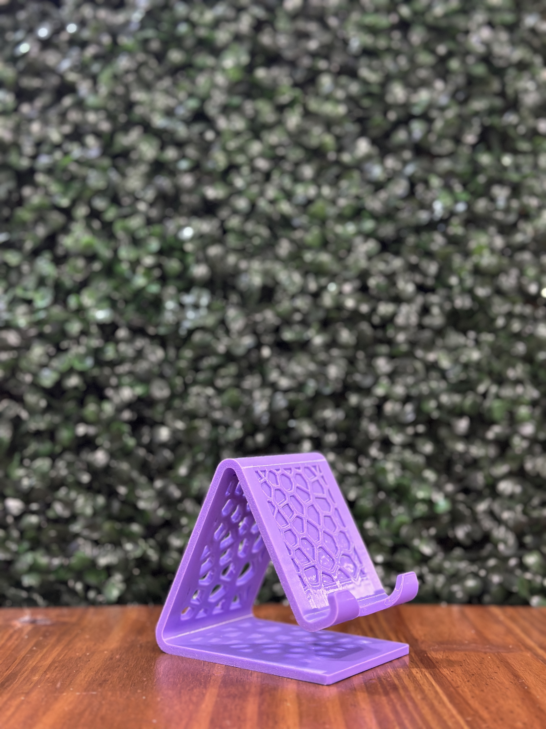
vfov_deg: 39.7
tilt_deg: +2.8
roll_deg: -0.7
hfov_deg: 30.3
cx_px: 273
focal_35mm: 48
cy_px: 364
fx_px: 1009
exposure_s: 1/33
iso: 320
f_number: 1.78
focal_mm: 6.86
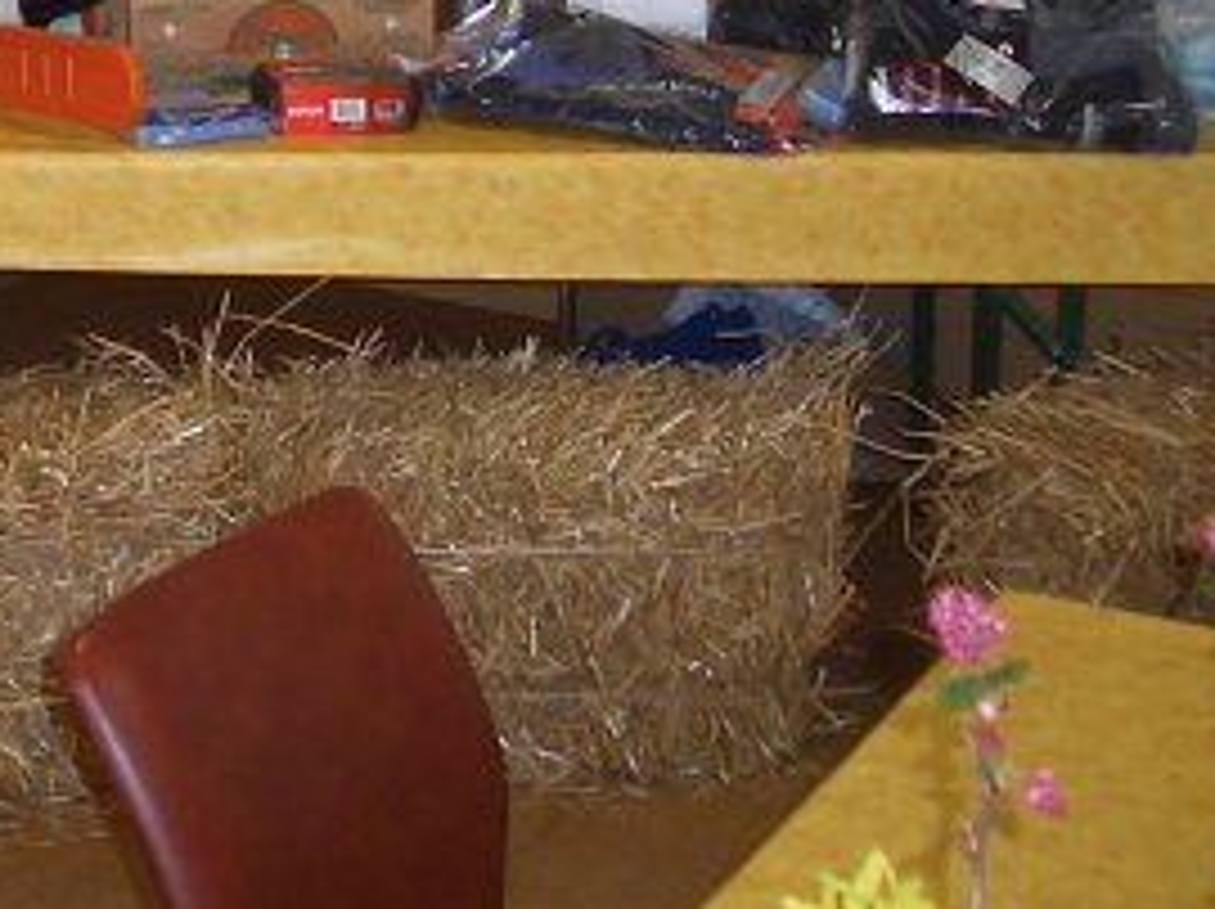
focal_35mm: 83
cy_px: -86
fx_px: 2911
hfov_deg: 22.8
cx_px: 45
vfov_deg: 17.2
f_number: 2.6
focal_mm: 5.8
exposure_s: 1/40
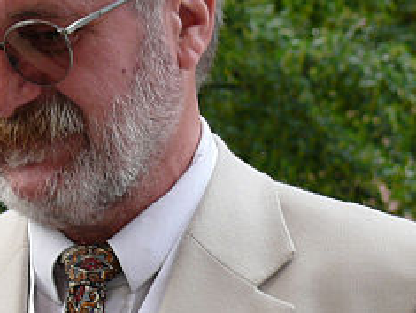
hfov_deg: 5.4
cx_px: 67
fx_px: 4393
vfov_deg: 4.1
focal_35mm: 365
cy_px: 27
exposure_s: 1/160
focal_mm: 22.6
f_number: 4
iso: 100
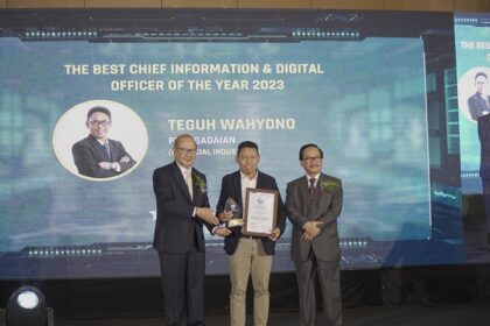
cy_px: 163
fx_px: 1034
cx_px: 245
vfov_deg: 17.9
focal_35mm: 76
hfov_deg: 26.7
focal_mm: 51
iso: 1250
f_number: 4
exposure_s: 1/80
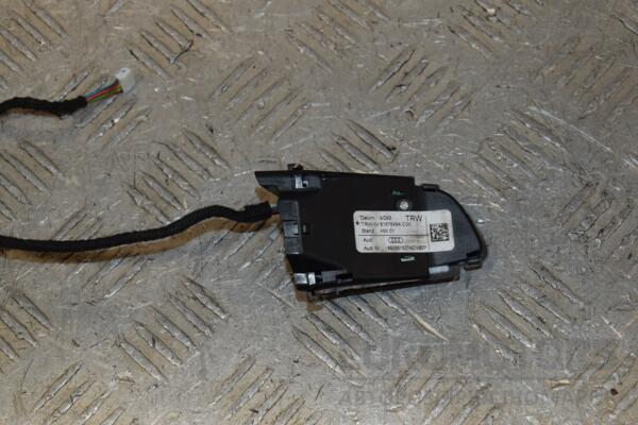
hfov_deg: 26.0
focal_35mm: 78
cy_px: 212
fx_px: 1382
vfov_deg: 17.5
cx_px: 319
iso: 800
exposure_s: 1/200
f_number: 8
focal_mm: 52
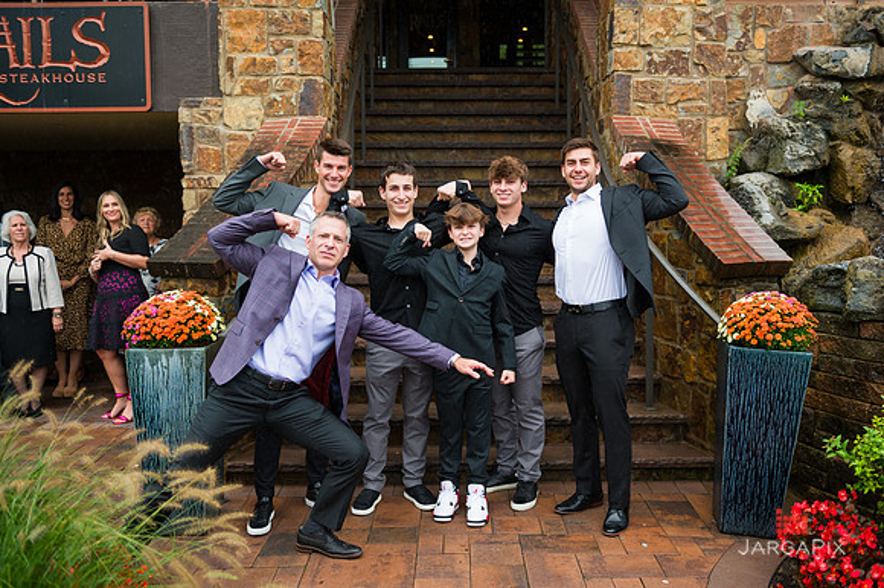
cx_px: 462
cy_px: 281
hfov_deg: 55.9
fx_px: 832
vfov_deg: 38.9
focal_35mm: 34
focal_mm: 32
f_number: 4
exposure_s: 1/500
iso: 320
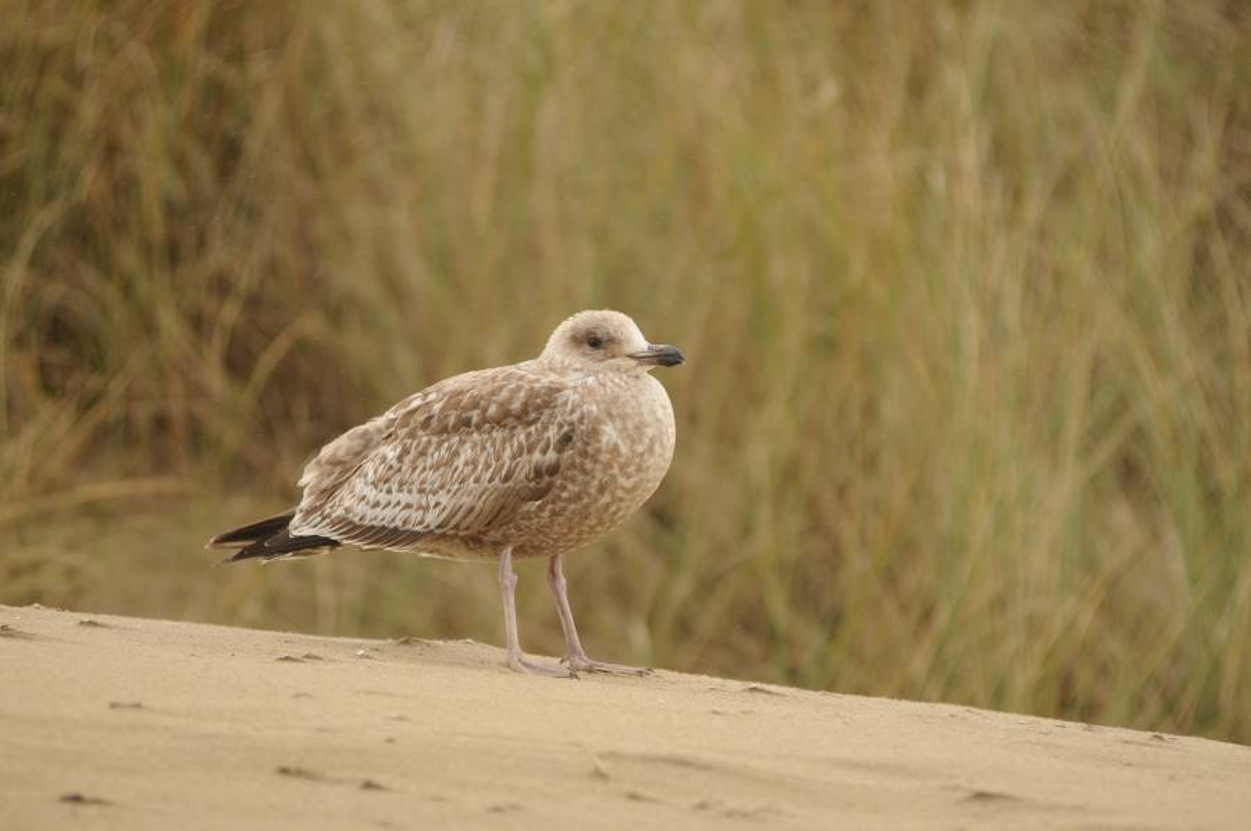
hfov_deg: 6.9
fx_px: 10414
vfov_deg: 4.6
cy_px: 416
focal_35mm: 300
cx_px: 626
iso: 320
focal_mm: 200
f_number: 2.8
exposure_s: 1/640
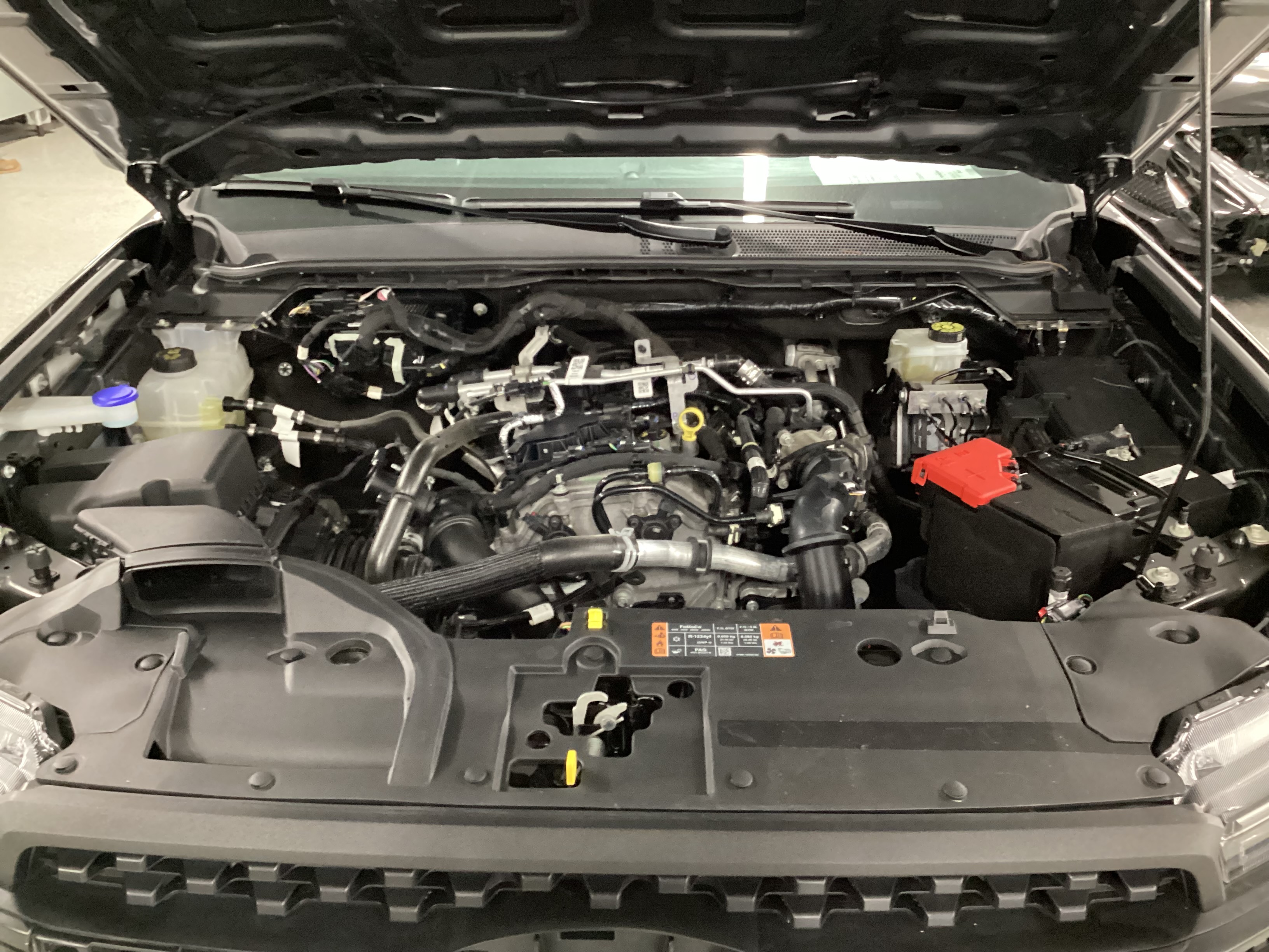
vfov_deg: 45.4
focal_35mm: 31
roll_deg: +0.1
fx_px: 1136
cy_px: 476
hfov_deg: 58.4
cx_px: 634
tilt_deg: -27.0
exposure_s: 1/20
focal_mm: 3.3
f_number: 2.4
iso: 640
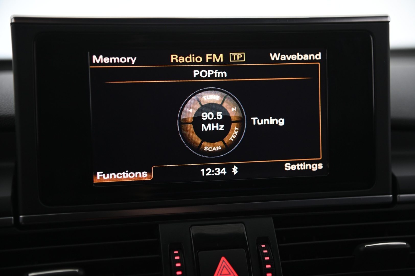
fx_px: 806
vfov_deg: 19.4
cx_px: 208
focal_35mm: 70
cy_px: 138
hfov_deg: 28.9
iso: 1000
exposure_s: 1/20
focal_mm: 70
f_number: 4
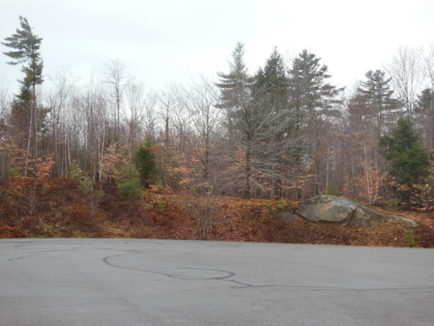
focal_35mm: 45
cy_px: 163
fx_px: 564
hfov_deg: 42.1
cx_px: 217
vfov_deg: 32.2
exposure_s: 1/80
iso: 125
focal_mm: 8
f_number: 4.4
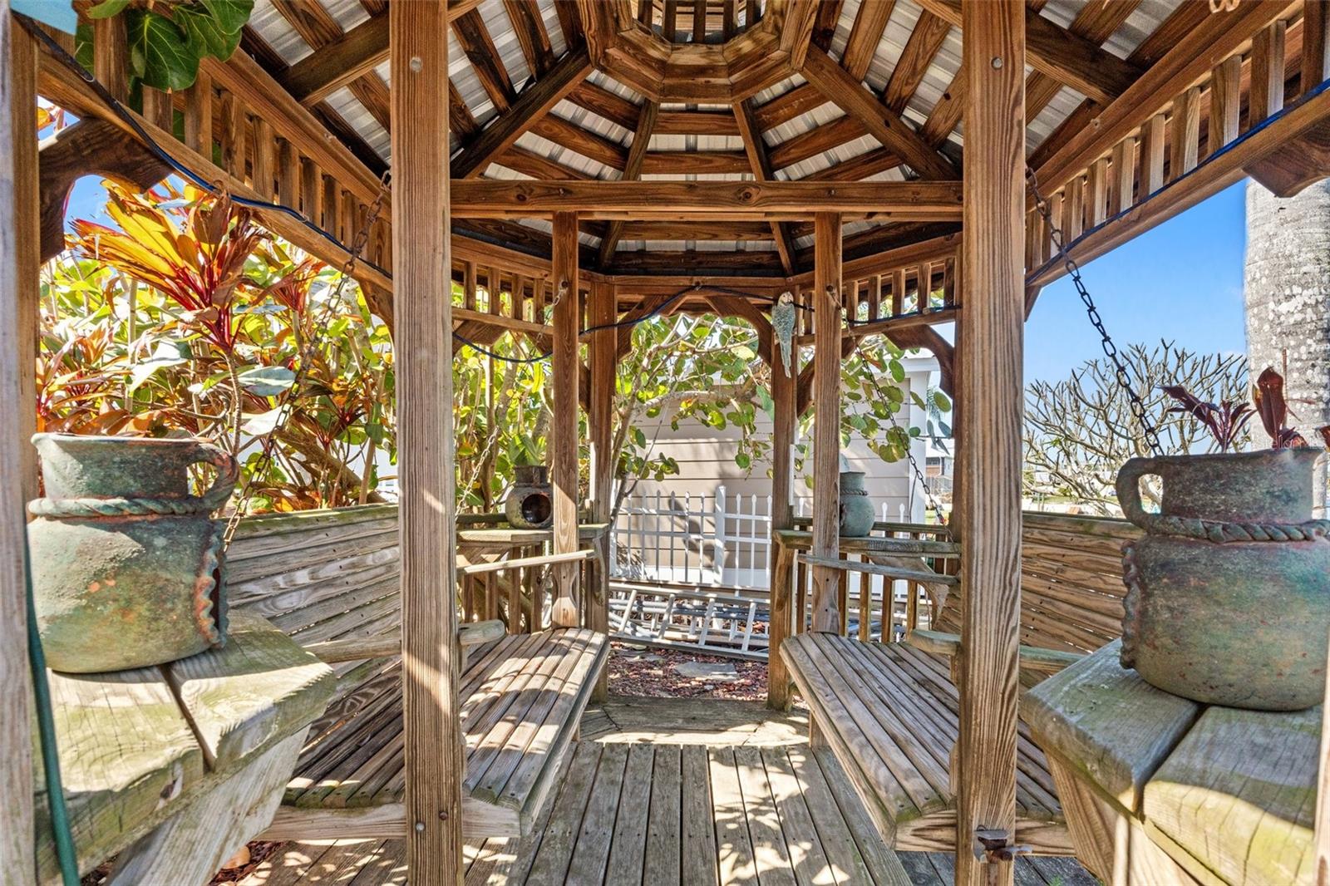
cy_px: 443
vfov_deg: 67.4
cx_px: 665
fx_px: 665
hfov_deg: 90.0
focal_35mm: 18
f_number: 7.1
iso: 400
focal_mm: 12
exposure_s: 1/320
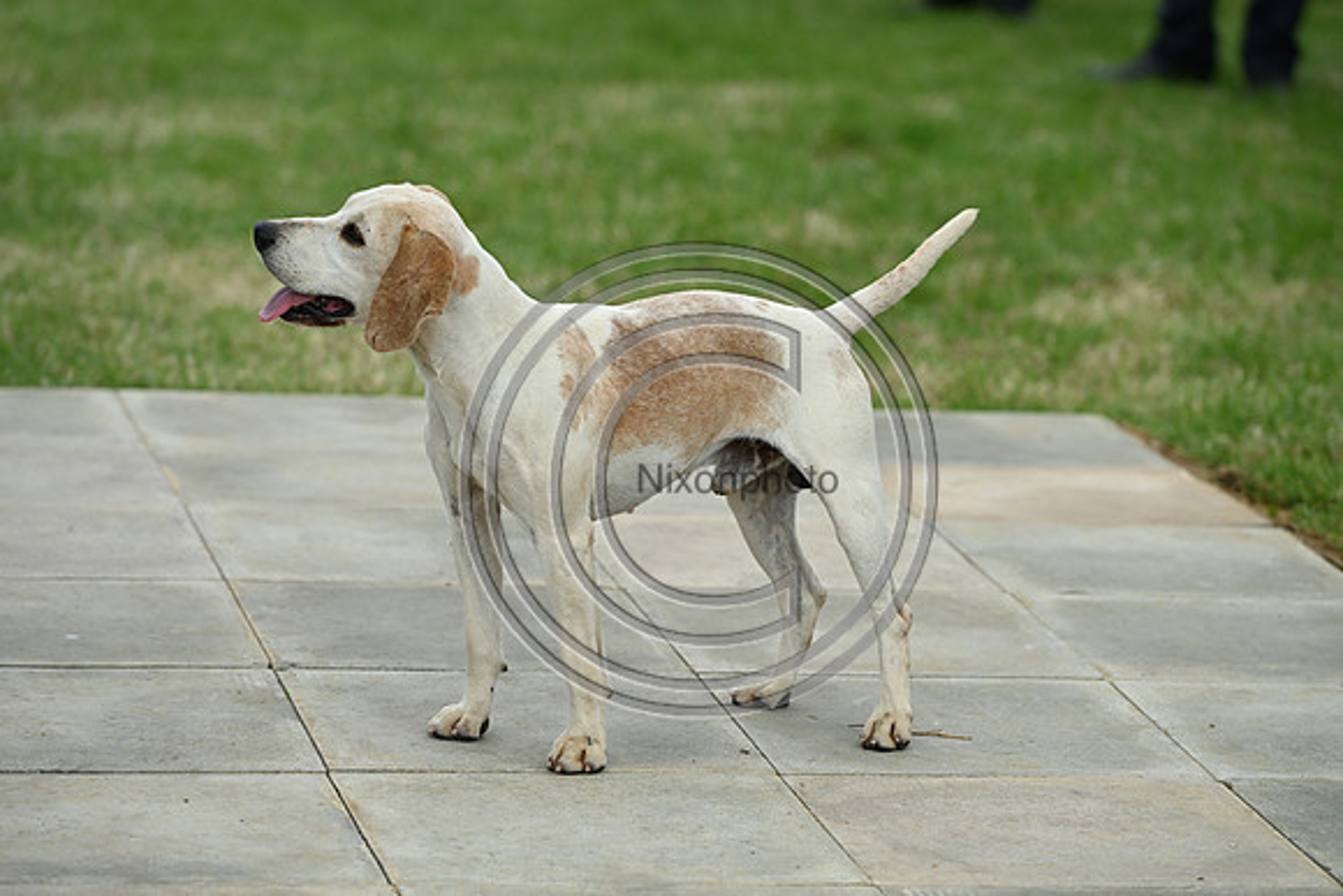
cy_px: 448
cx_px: 672
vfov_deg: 8.1
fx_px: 6343
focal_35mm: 170
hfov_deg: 12.1
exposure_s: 1/1250
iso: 280
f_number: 4.5
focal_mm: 170
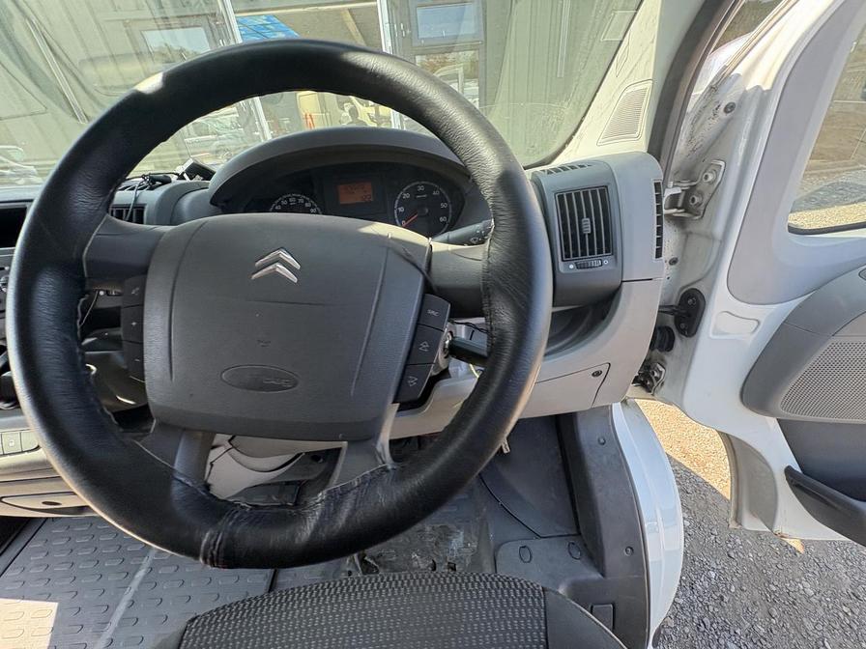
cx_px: 433
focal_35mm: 14
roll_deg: +2.0
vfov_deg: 85.7
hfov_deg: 102.1
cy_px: 324
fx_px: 350
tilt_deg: -30.8
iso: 125
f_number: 2.2
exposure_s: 1/136
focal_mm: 2.22
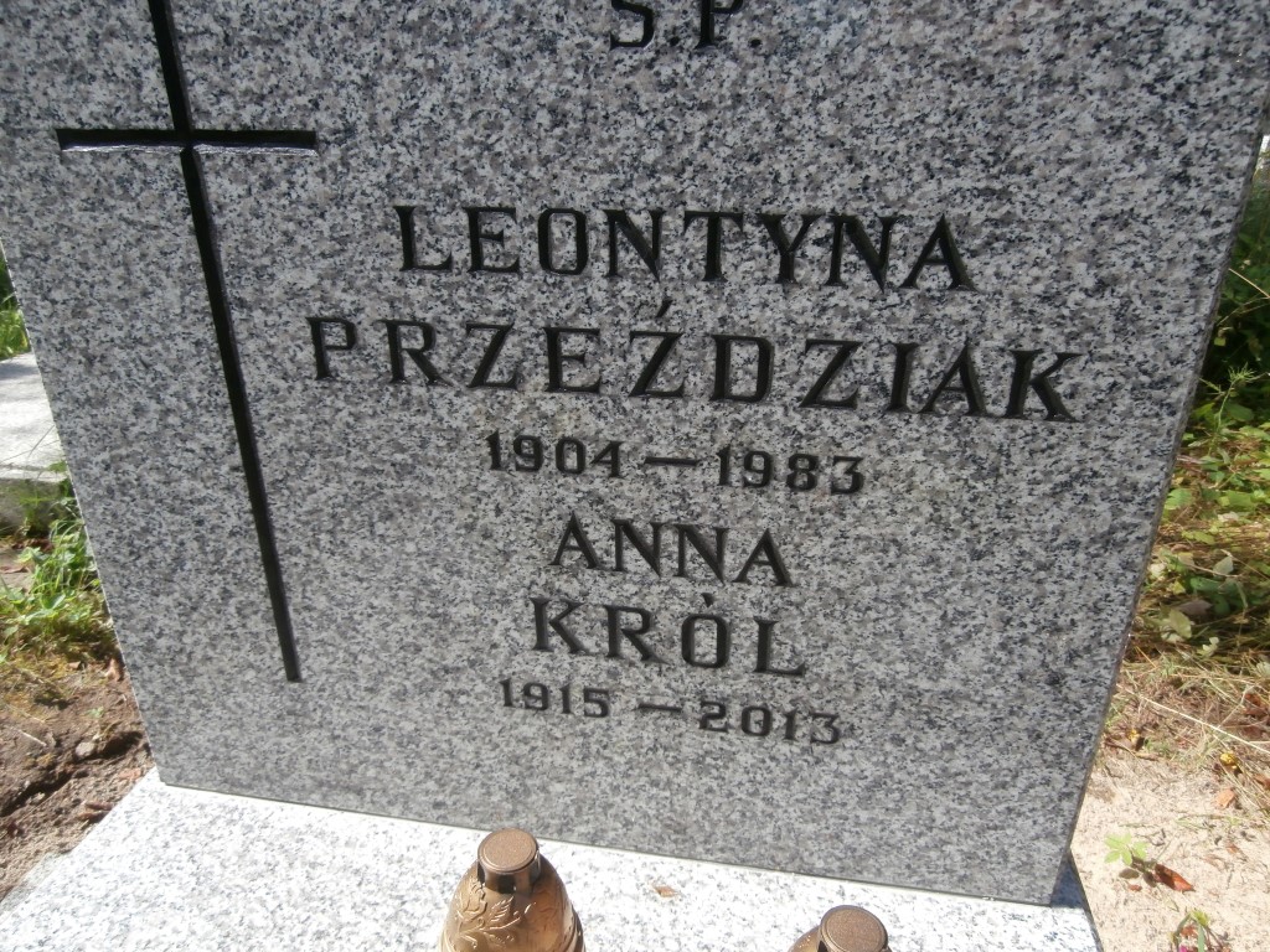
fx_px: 881
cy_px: 476
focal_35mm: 24
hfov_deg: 71.6
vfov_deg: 56.8
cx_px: 635
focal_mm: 4.2
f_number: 3
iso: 100
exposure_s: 1/640
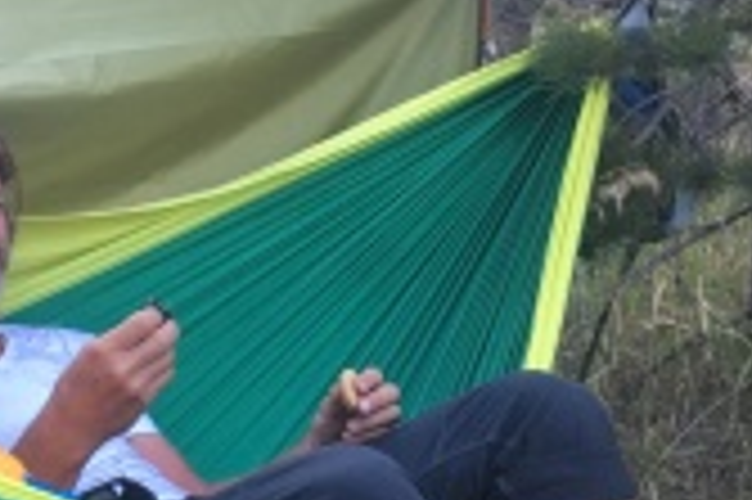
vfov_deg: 20.6
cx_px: 90
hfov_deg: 29.4
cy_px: 279
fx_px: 1377
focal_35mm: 66
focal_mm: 4.15
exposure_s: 1/30
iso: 64
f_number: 2.2
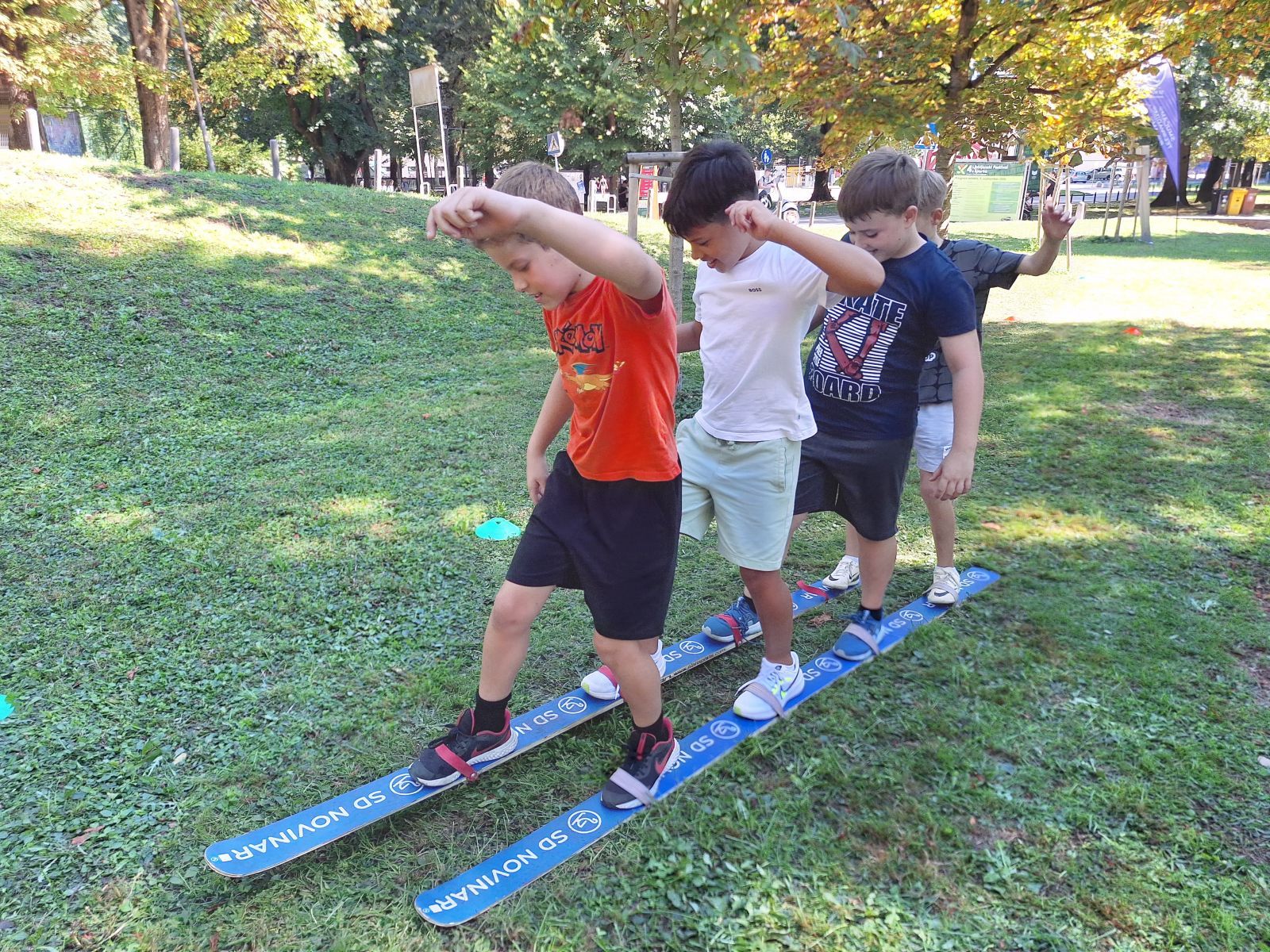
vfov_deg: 58.9
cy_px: 476
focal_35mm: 23
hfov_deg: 73.9
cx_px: 635
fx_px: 844
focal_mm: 5.54
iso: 40
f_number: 1.8
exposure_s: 1/190
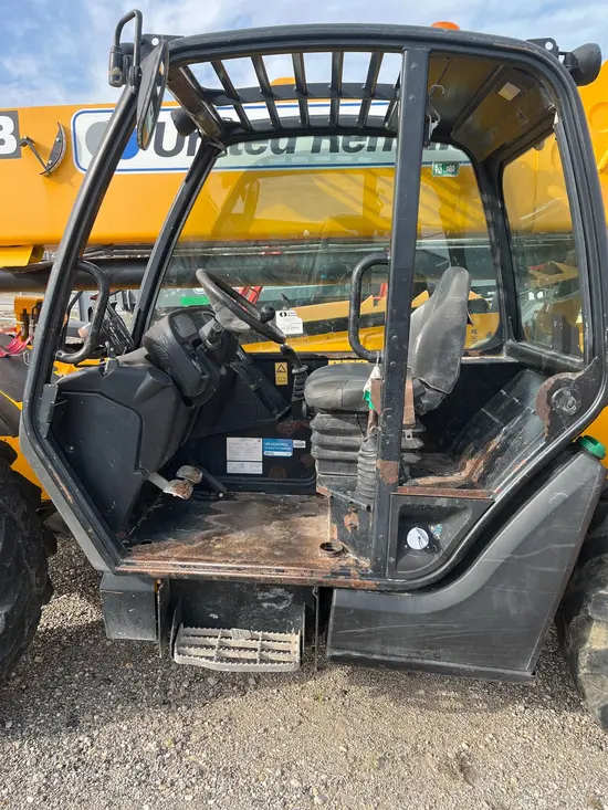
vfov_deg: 67.3
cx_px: 304
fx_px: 609
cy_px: 405
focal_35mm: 26
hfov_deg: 53.1
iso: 50
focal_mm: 5.1
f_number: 1.6
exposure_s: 1/913
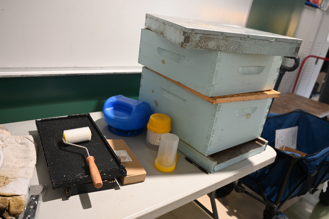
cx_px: 164
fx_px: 269
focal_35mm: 30
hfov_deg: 62.8
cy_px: 110
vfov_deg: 44.2
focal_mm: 29.5
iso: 2000
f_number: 4
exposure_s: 1/125
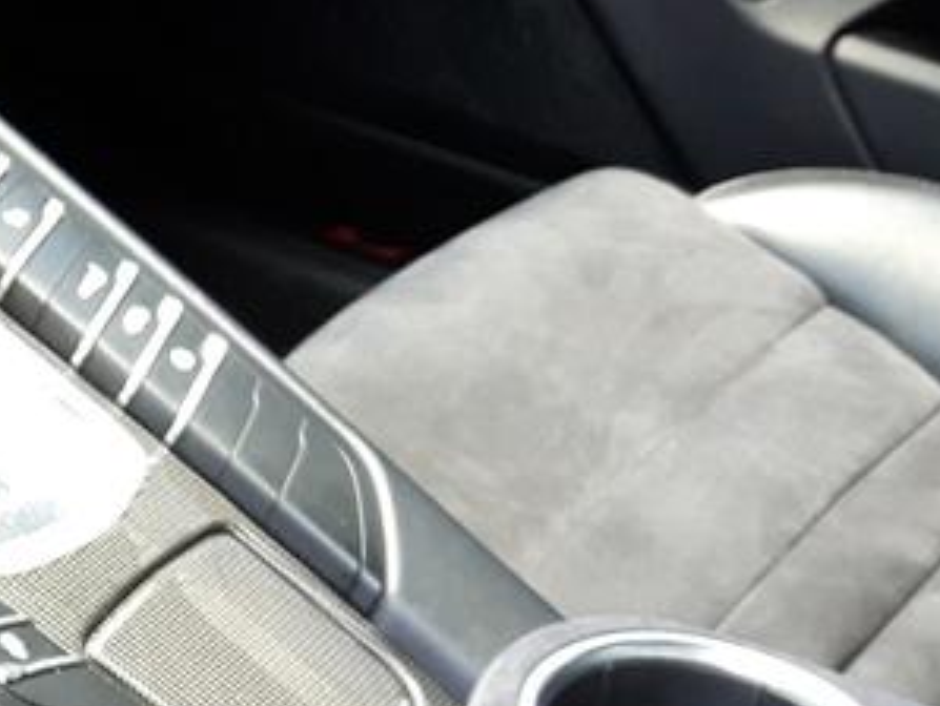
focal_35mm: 133
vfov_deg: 11.0
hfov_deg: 14.0
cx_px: -394
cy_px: 854
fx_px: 3615
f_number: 1.9
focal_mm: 3.7
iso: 64
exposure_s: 1/33
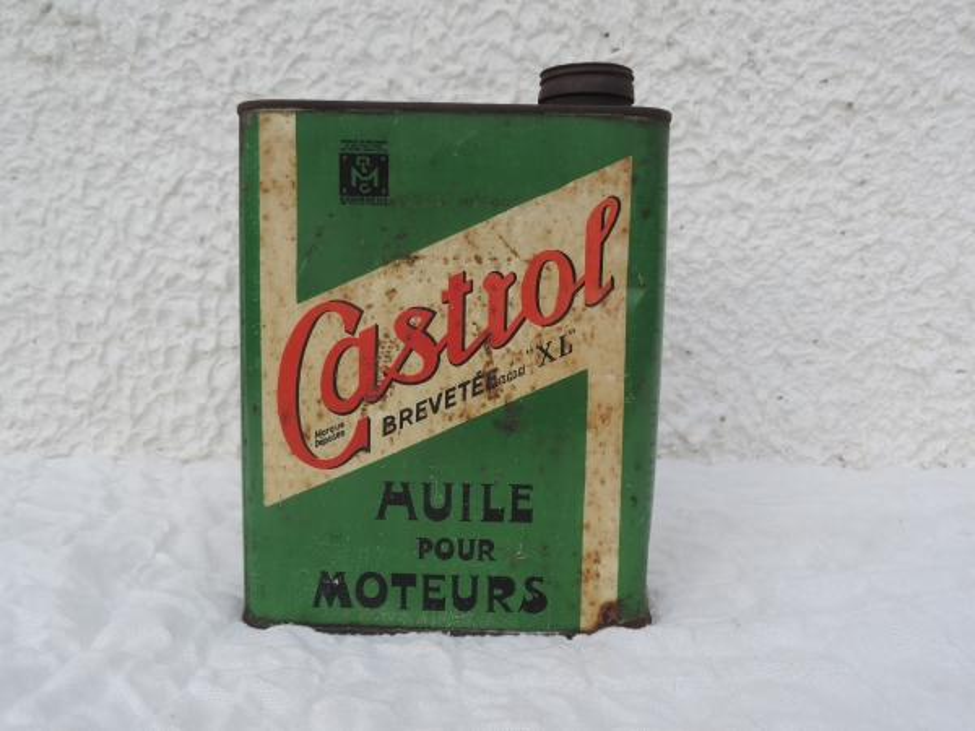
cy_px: 366
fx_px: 845
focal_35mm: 30
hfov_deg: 60.0
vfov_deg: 46.8
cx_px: 488
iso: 80
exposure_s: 1/250
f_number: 3.1
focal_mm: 5.3
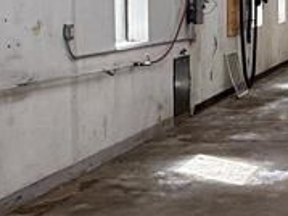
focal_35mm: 80
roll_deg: -0.5
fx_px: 665
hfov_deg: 21.8
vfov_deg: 18.1
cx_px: 385
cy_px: 24
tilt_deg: -1.7
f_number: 2.2
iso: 80
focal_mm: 2.22
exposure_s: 1/120
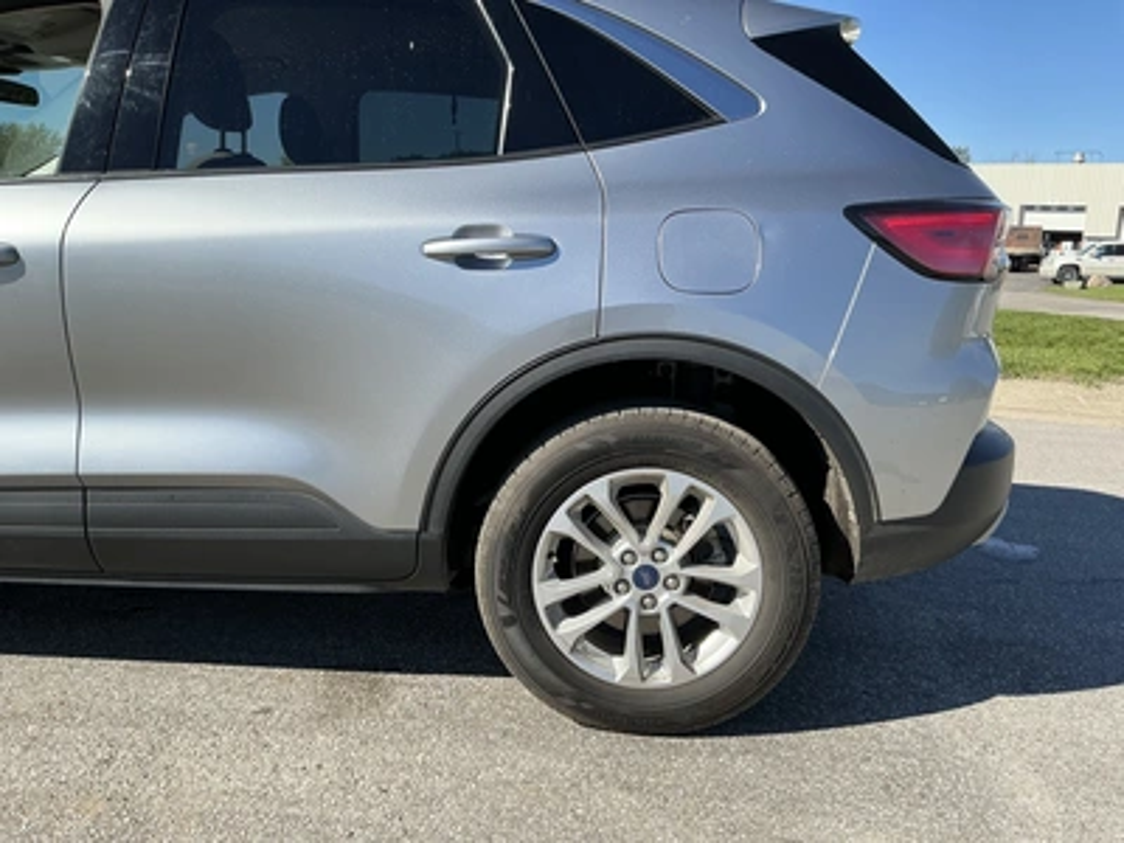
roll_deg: -1.4
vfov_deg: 49.7
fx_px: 909
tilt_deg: -10.3
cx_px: 562
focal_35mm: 28
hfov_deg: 63.4
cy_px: 422
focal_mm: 3
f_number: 1.8
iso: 25
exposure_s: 1/1279
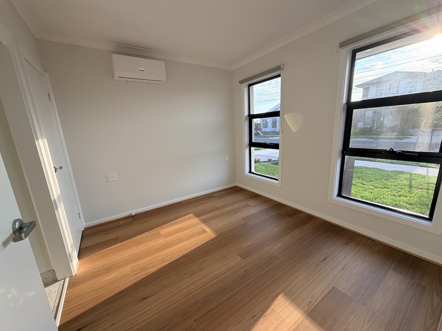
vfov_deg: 85.7
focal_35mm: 14
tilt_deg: -12.2
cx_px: 221
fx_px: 179
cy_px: 166
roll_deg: +3.2
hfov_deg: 102.1
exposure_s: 1/216
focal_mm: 2.22
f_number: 2.2
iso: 50
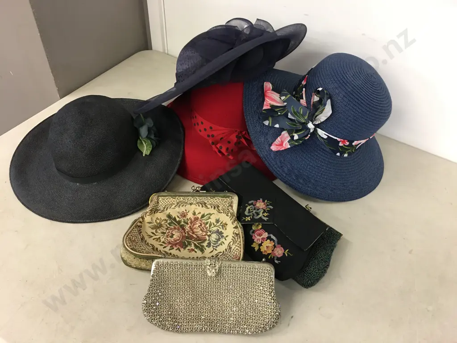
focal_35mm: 29
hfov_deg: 61.7
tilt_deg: -42.9
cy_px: 172
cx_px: 228
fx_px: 383
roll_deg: -3.7
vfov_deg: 48.2
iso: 80
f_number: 2.2
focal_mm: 4.15
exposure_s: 1/17
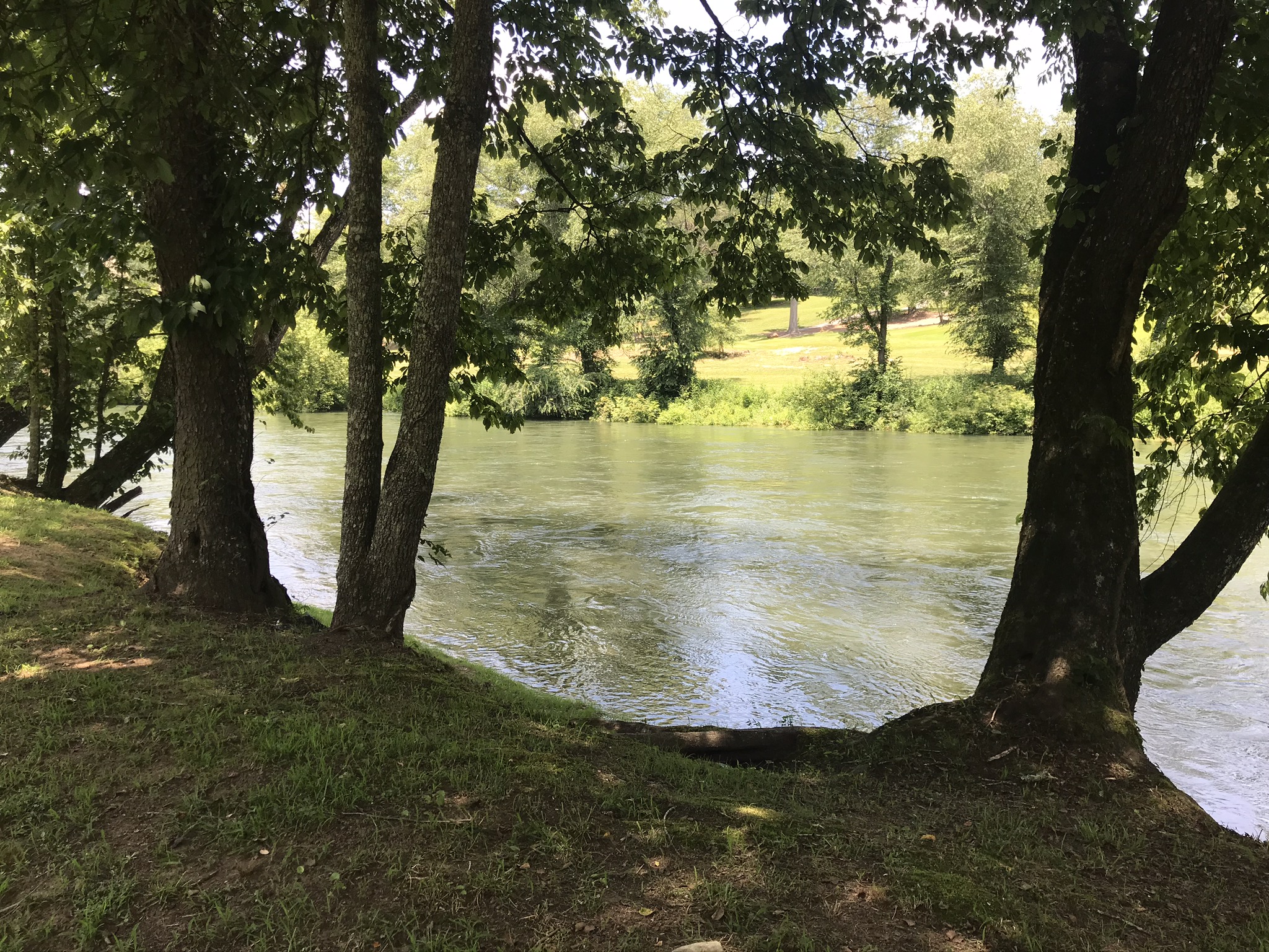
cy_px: 476
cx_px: 634
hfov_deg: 63.4
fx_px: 1026
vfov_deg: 49.7
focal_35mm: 28
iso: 20
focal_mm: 3.99
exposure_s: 1/402
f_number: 1.8
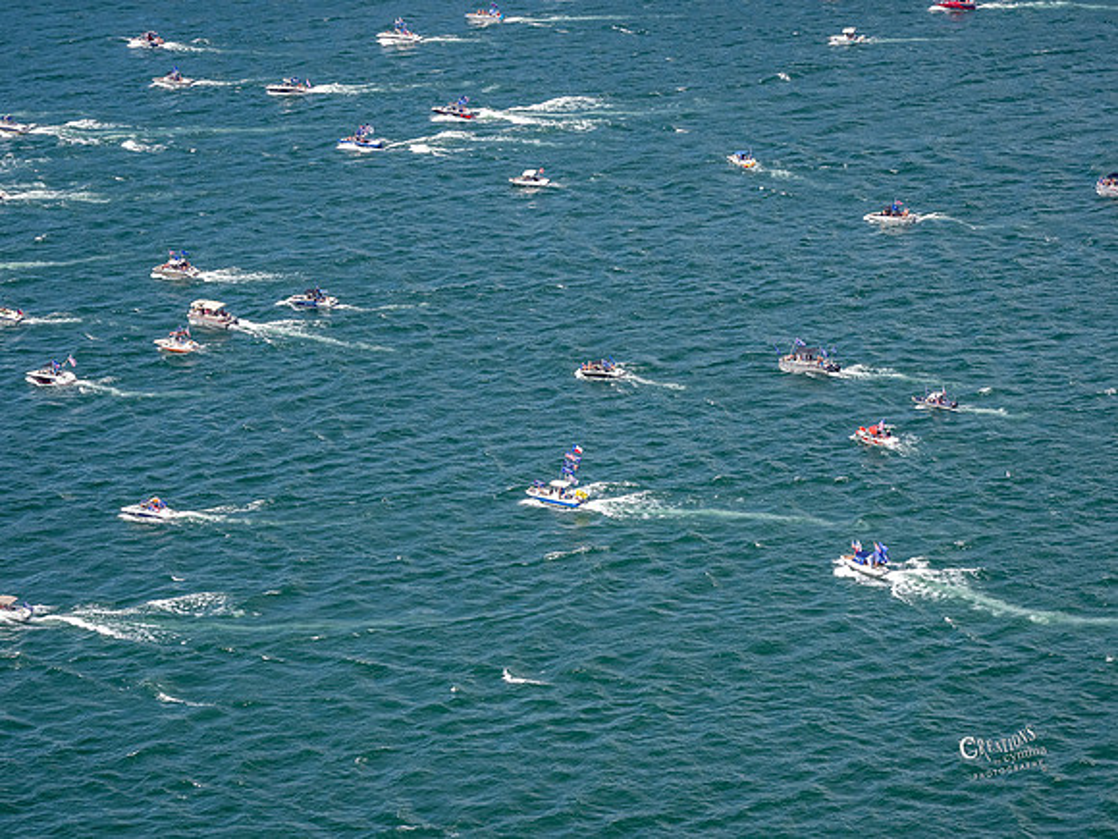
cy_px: 420
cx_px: 559
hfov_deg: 13.2
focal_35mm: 150
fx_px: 4845
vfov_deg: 9.9
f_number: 6.3
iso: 250
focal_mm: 75
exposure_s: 1/1000
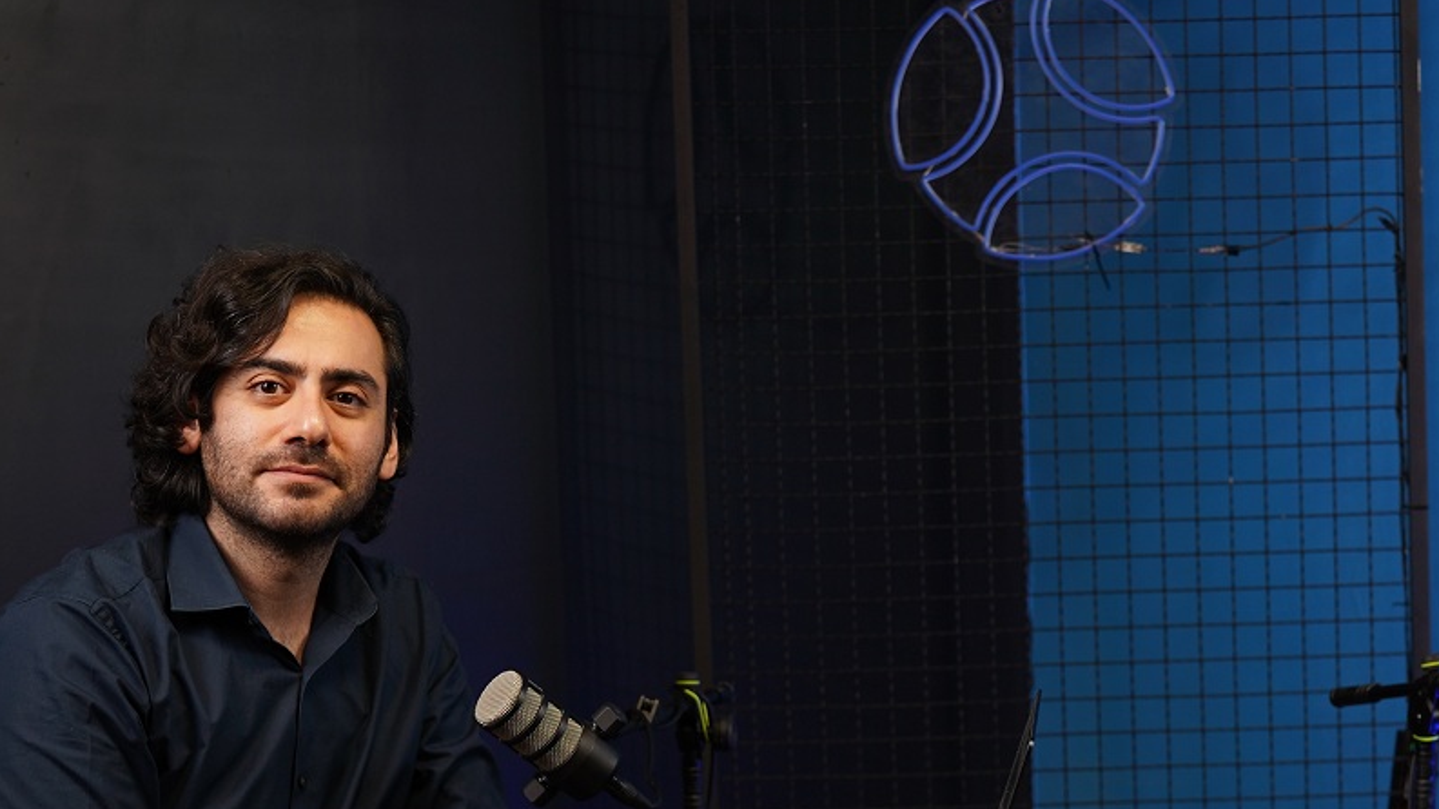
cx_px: 1043
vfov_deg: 16.2
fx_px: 2823
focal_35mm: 74
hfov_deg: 28.3
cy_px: 602
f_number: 3.2
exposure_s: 1/50
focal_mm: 35
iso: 200
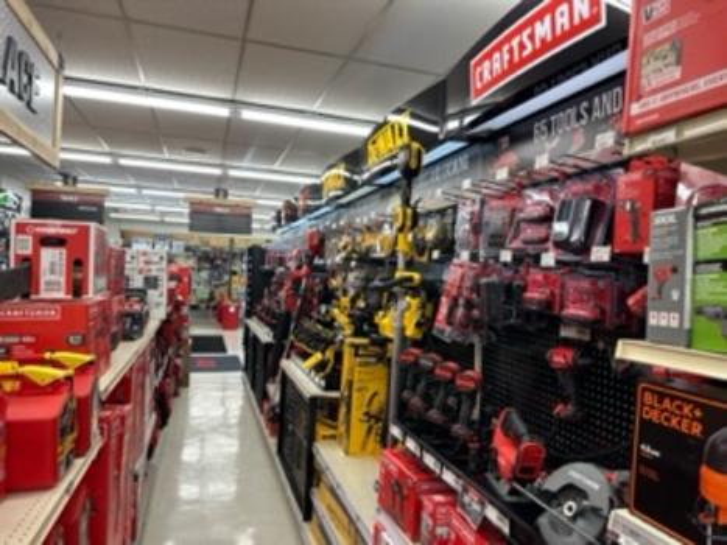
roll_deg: -2.3
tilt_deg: +0.3
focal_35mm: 24
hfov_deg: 71.6
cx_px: 364
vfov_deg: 56.8
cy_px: 272
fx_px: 504
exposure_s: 1/113
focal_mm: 6.86
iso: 125
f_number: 1.78
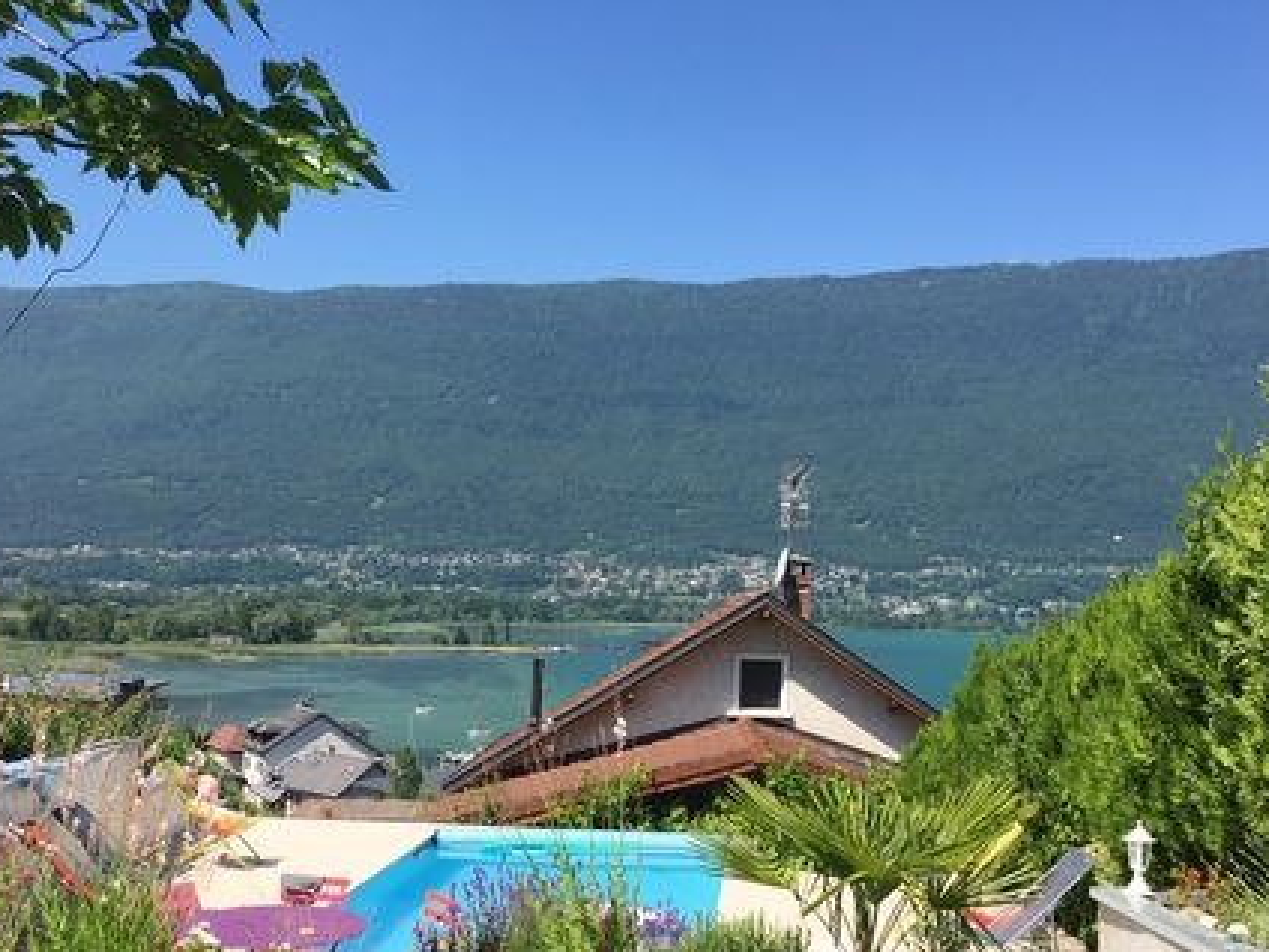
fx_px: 1503
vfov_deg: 34.6
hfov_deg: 45.8
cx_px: 617
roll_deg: -1.5
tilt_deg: -1.9
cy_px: 671
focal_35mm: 41
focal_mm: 4.15
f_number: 2.2
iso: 25
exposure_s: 1/1350
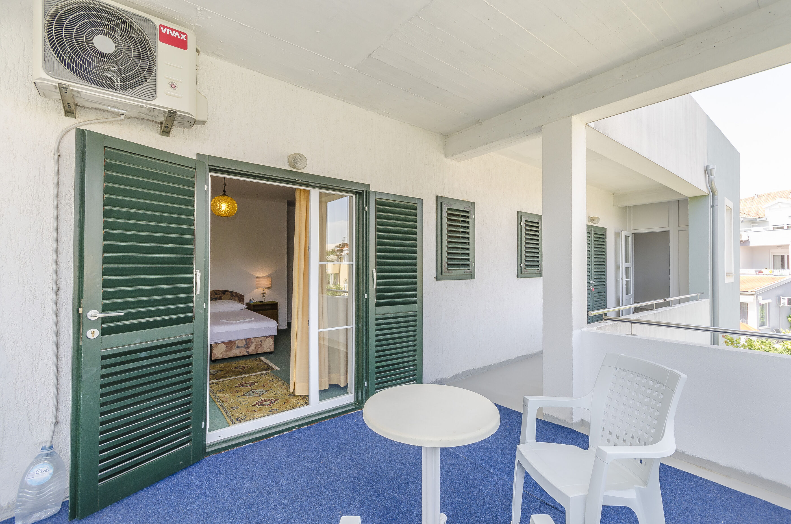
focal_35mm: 15
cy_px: 262
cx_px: 396
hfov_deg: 100.5
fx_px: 329
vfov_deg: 77.1
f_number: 9
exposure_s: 1/80
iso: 250
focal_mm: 10
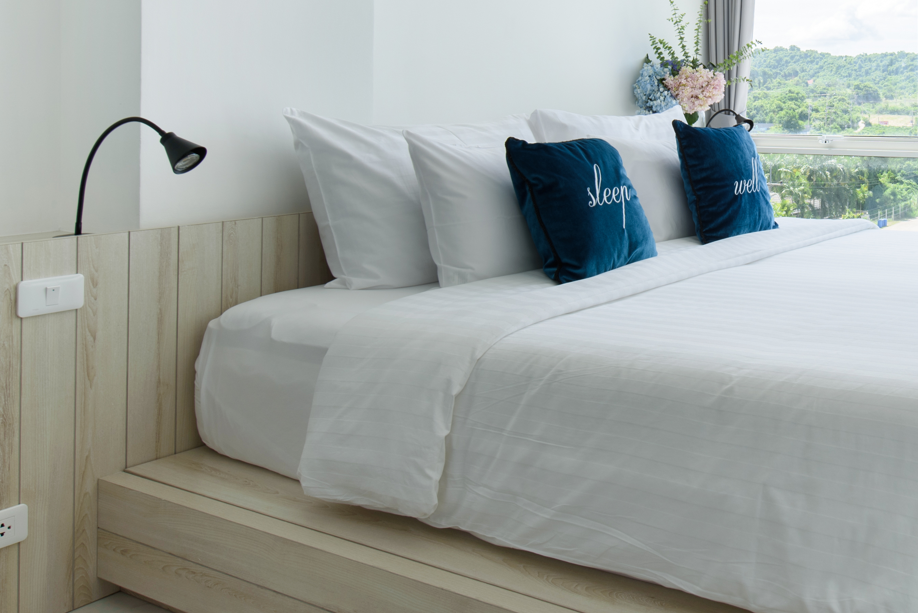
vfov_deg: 32.0
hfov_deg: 46.1
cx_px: 727
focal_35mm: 40
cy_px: 72
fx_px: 1020
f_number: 11
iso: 100
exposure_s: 1/60
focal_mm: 18
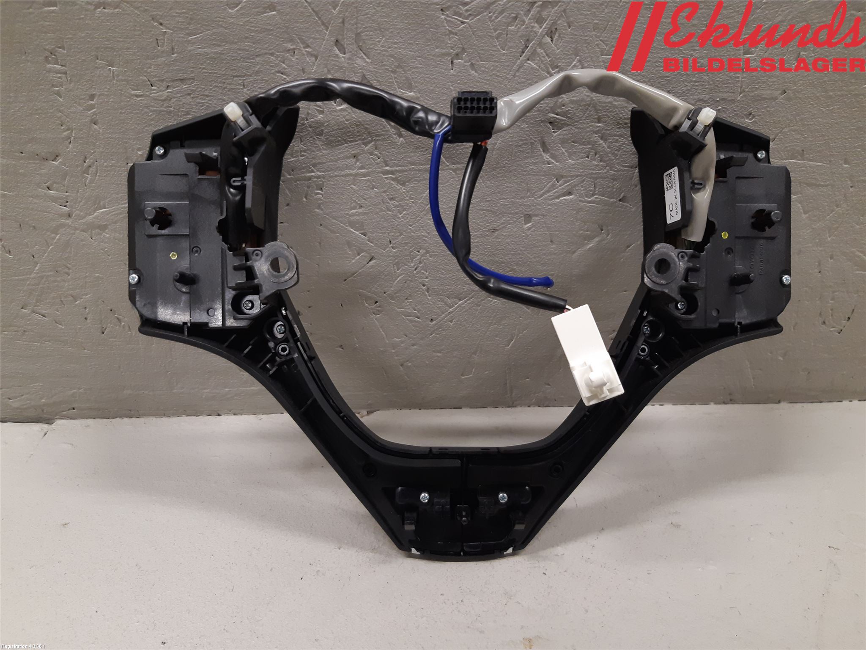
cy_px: 325
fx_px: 650
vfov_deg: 53.1
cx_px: 433
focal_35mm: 26
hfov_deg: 67.3
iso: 160
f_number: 1.7
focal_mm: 3.93
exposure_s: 1/50
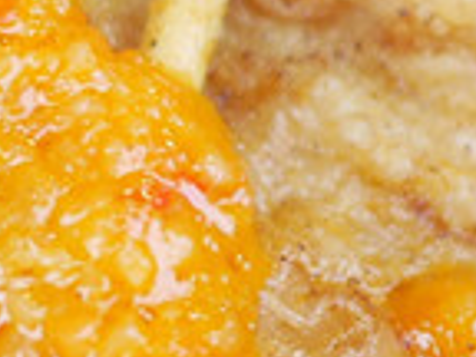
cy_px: 312
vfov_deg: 7.9
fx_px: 2571
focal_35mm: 187
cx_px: 833
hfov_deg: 10.0
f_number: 2
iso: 200
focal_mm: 15
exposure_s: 1/160
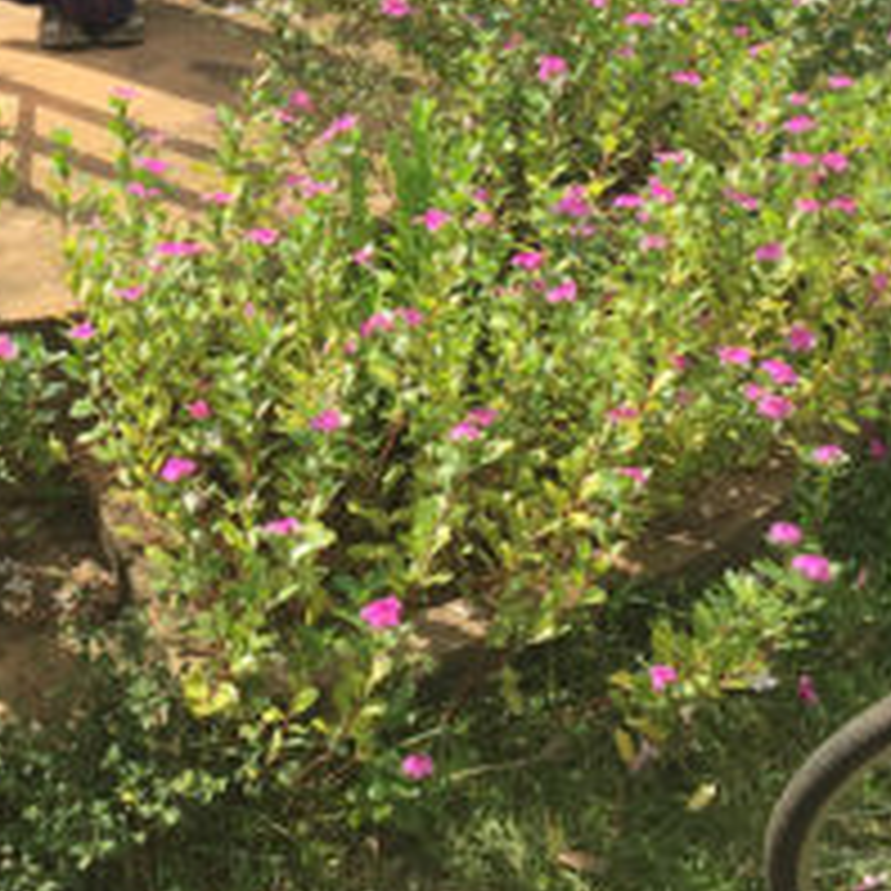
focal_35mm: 81
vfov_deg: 20.7
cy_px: -11
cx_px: 146
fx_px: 2359
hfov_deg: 21.1
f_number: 2.2
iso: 32
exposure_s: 1/1412
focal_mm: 4.15
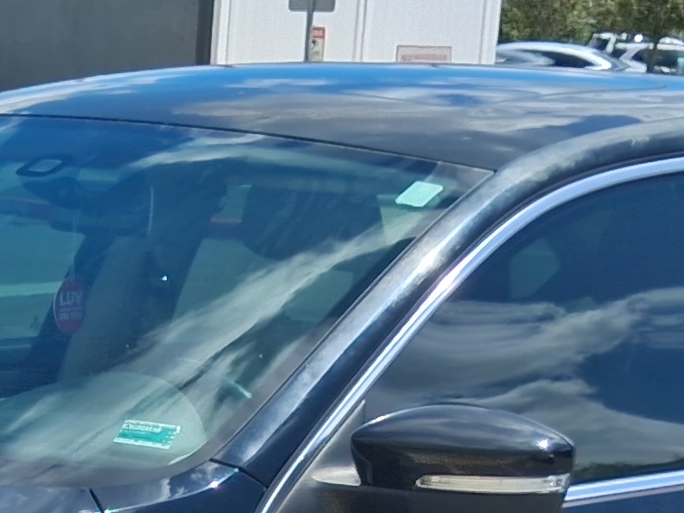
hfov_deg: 13.3
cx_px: -27
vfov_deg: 9.1
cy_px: 1236
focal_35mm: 146
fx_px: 2884
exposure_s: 1/900
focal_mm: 4
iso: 25
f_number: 1.8
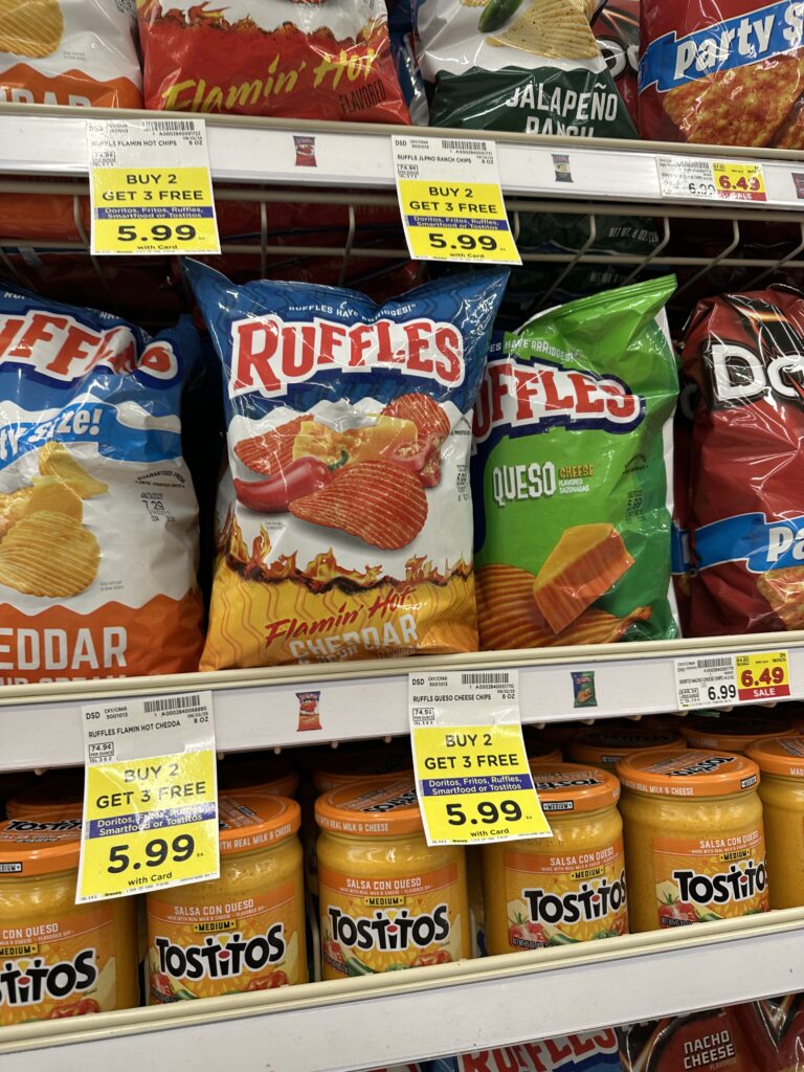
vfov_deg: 71.6
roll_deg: +5.1
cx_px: 402
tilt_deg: +2.6
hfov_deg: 56.8
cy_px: 536
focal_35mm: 24
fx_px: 743
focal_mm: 6.86
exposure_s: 1/62
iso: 80
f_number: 1.78
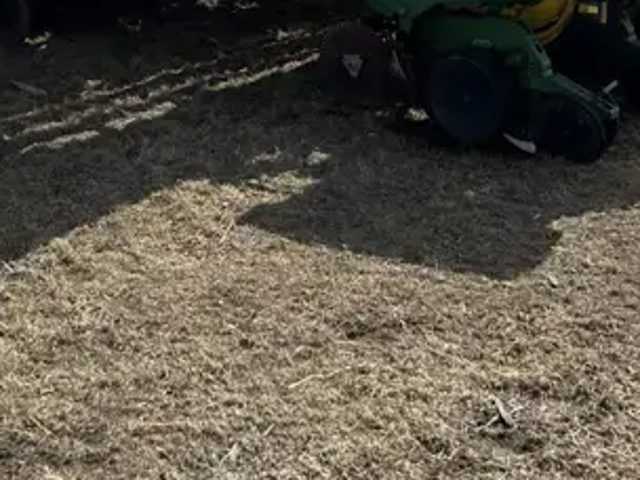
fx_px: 1516
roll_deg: +1.5
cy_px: -158
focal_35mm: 82
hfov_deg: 23.8
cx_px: 261
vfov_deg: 16.9
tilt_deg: -3.6
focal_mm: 5.7
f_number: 1.5
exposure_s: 1/6993
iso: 50
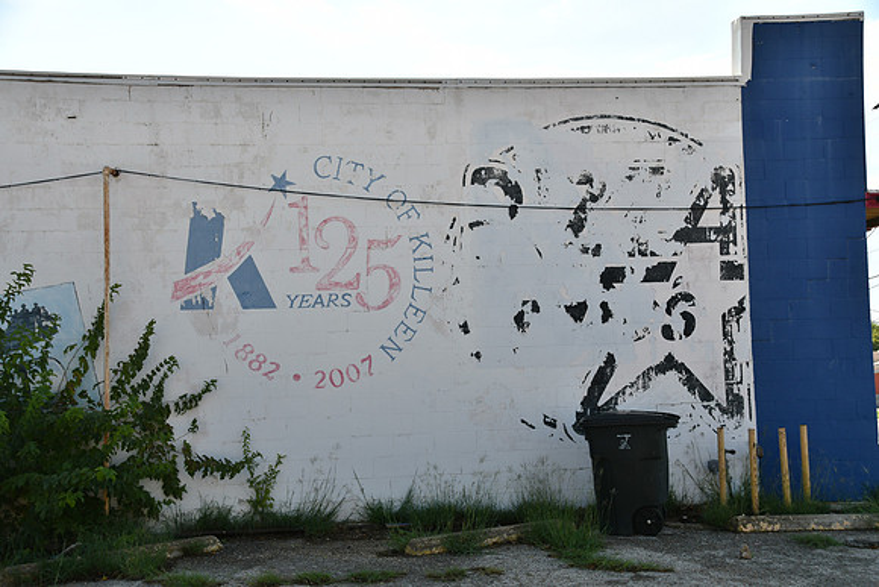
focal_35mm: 48
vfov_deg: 28.1
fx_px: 1172
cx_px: 440
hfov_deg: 41.1
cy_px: 294
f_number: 8
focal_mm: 32
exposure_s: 1/250
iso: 100
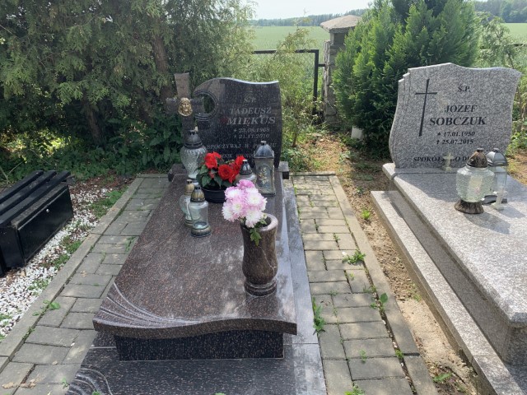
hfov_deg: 67.3
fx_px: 396
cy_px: 198
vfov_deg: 53.1
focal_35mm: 26
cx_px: 264
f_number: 1.8
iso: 25
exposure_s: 1/743
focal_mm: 4.25
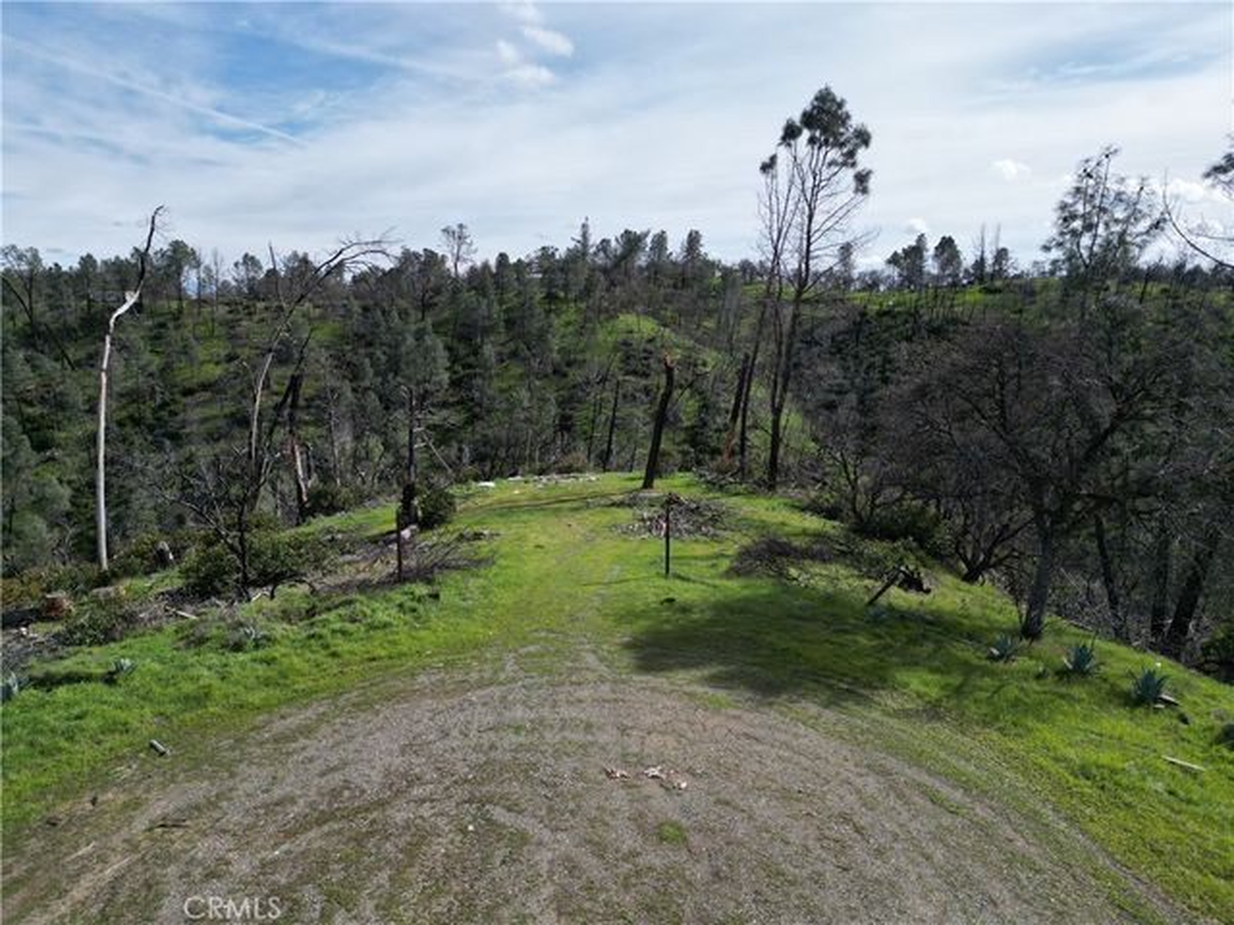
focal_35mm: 24
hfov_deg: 71.6
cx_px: 617
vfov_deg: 56.8
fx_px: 856
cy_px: 462
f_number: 1.7
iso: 140
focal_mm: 6.72
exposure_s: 1/4000
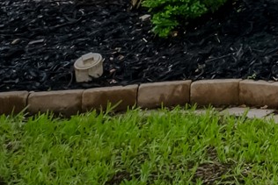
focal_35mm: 103
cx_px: 604
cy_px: -377
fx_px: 796
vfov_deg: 9.9
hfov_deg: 14.9
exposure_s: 1/13
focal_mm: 15
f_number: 9
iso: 400
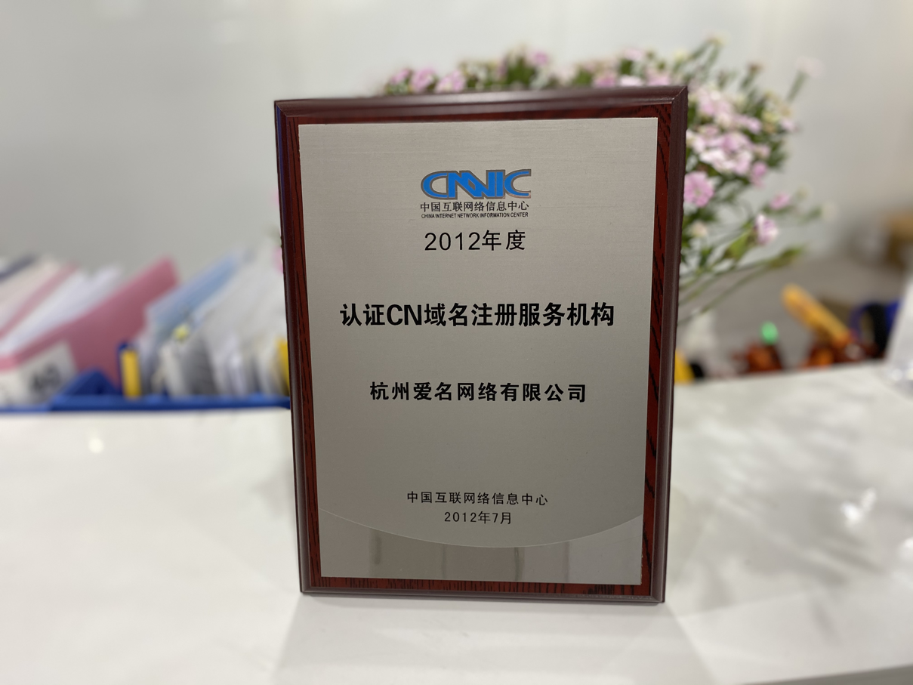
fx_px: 686
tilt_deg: -28.7
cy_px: 342
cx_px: 456
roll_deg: +1.5
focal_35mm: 26
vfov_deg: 53.1
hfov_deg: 67.3
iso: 125
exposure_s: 1/50
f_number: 1.8
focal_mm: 4.25
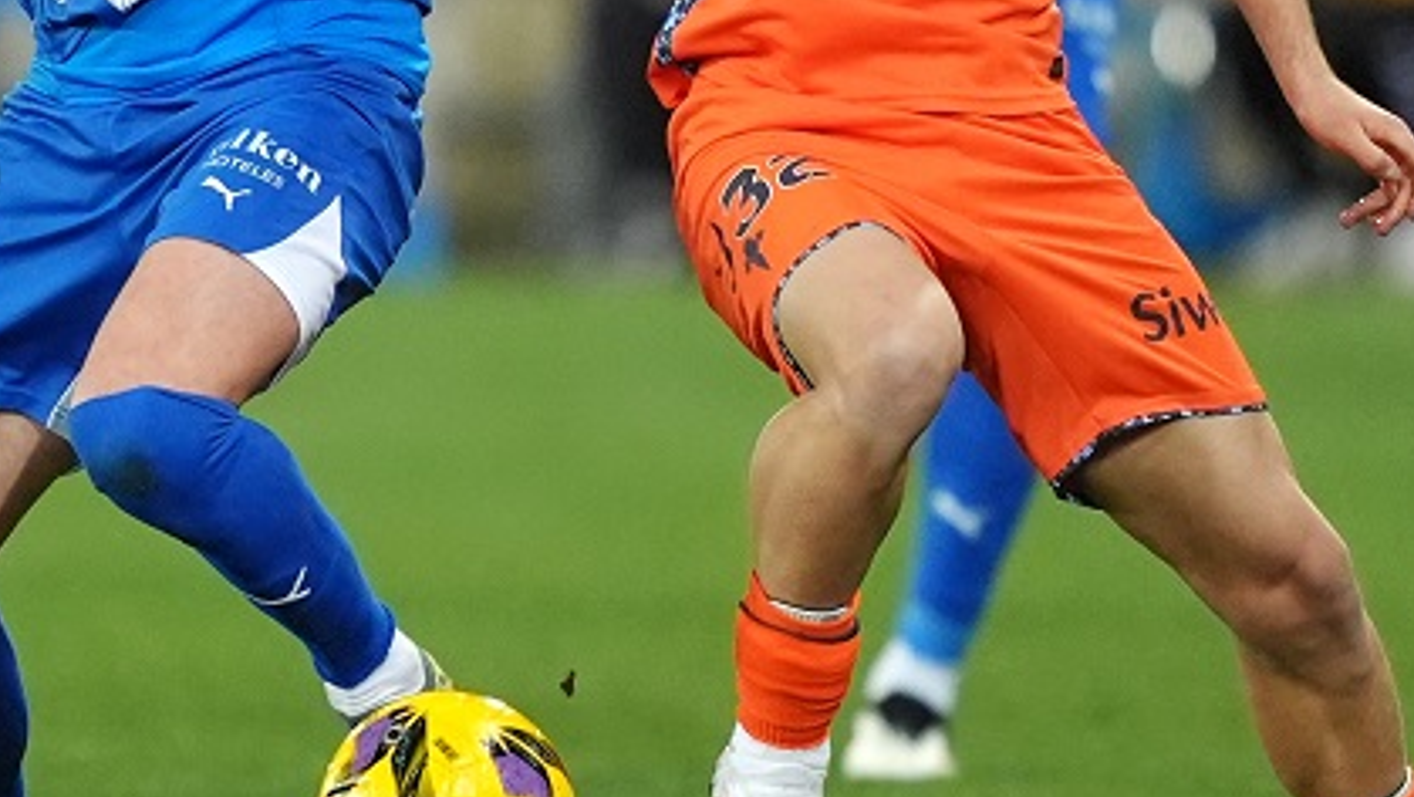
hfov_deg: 2.2
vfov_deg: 1.2
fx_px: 37543
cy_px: 19
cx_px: 343
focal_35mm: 1001
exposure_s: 1/2000
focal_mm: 400
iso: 3200
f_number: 2.8
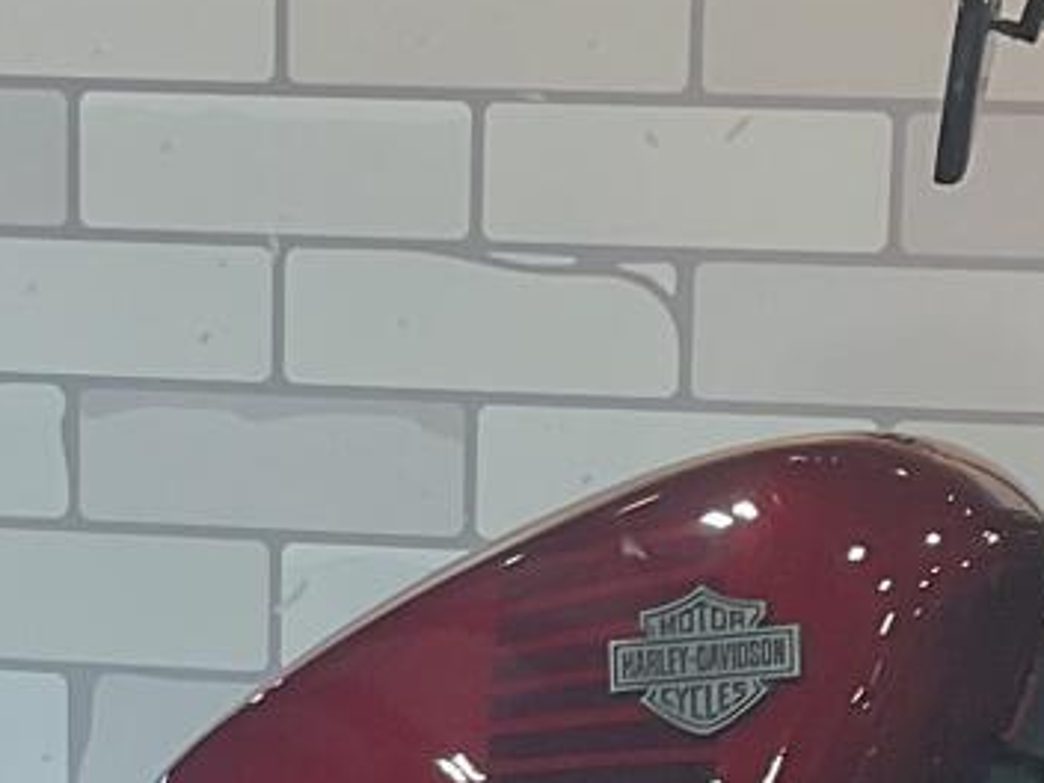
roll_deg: -0.6
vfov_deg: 8.8
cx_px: 397
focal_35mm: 165
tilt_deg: -14.7
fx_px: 4976
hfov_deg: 12.0
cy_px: 1115
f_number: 1.8
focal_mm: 3
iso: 40
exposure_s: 1/50
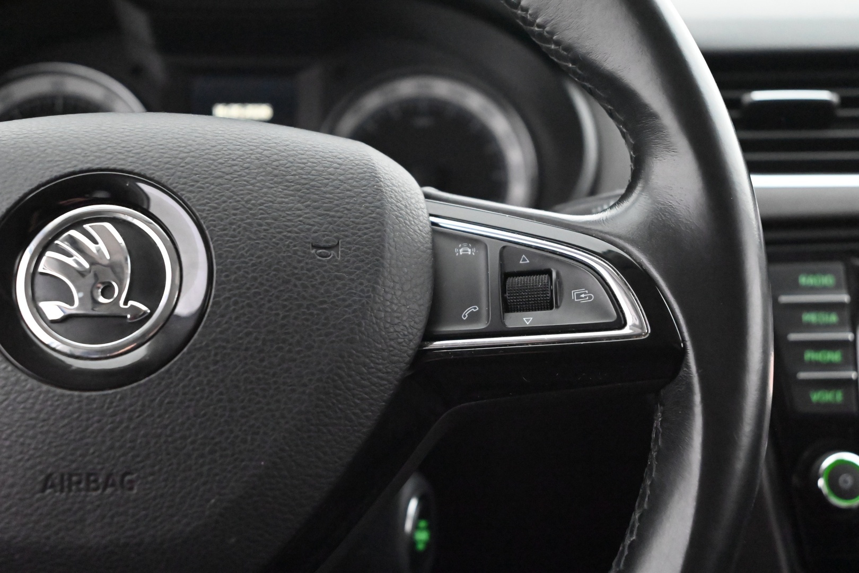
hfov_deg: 39.6
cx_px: 430
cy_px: 286
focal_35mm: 50
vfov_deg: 27.0
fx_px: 1193
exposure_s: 1/60
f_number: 6.3
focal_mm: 50
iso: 18000
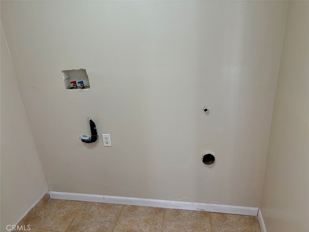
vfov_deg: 53.1
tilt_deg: -21.9
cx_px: 154
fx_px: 232
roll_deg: +4.5
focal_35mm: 26
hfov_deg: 67.3
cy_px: 116
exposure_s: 1/120
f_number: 1.6
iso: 80
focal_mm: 5.96
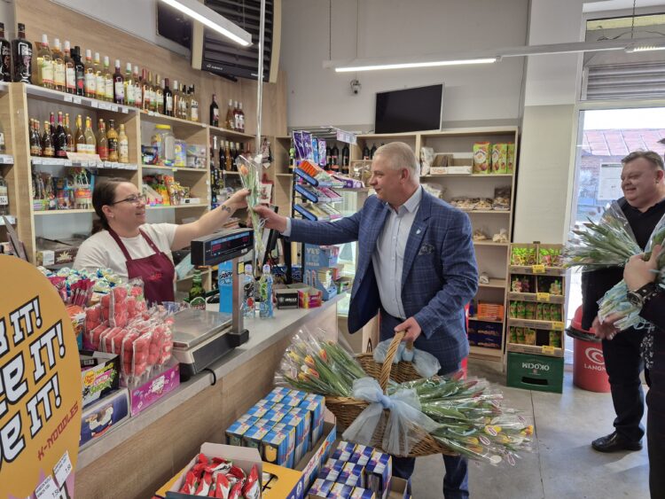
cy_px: 250
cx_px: 332
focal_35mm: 23
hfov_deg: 73.9
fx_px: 442
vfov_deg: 58.9
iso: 125
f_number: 1.8
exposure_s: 1/100
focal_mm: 5.4
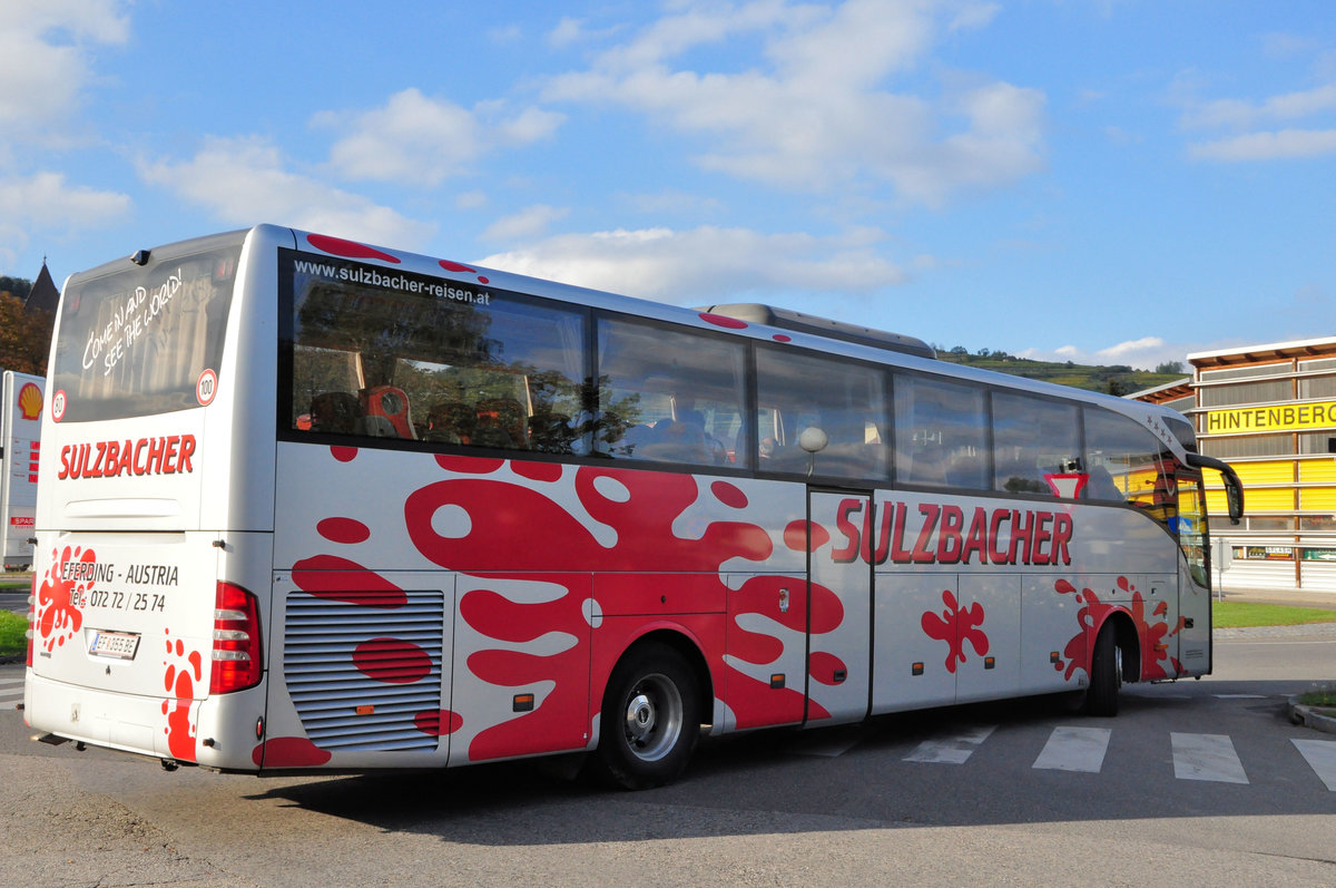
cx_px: 668
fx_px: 1390
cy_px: 444
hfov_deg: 51.3
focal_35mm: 38
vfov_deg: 35.4
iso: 800
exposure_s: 1/500
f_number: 11
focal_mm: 25
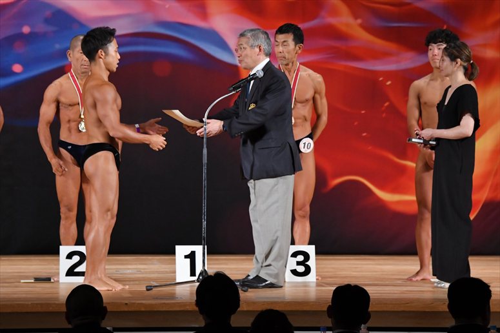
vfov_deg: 6.3
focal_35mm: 217
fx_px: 3012
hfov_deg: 9.5
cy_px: 166
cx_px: 250
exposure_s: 1/400
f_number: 5.6
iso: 3200
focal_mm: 145
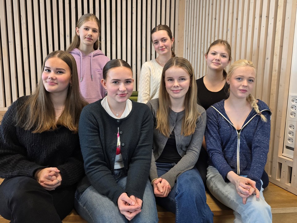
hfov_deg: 73.9
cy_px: 112
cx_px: 148
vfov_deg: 58.9
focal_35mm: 23
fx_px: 197
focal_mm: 6.3
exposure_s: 1/100
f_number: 1.7
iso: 250
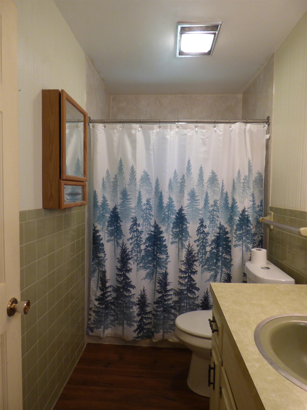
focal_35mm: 20
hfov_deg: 66.0
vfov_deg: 81.7
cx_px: 154
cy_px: 205
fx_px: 236
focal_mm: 3.58
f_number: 2.8
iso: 200
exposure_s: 1/60
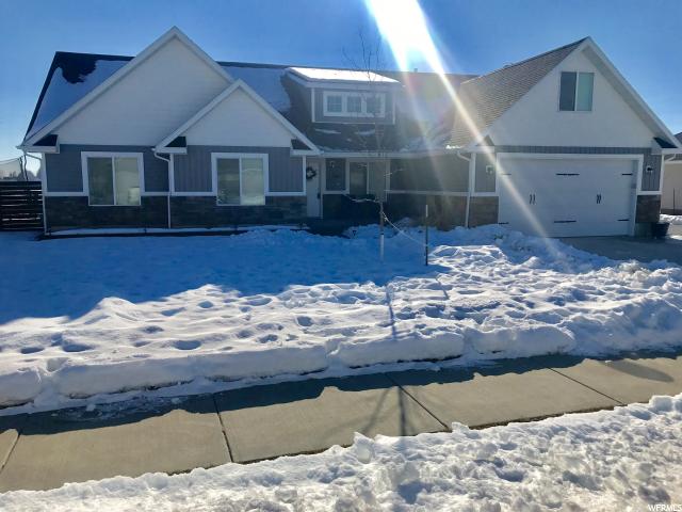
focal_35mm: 28
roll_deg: -1.1
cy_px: 256
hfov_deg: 63.4
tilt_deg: -8.3
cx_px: 341
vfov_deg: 49.7
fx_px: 552
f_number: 1.8
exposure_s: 1/6410
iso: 25
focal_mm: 3.99
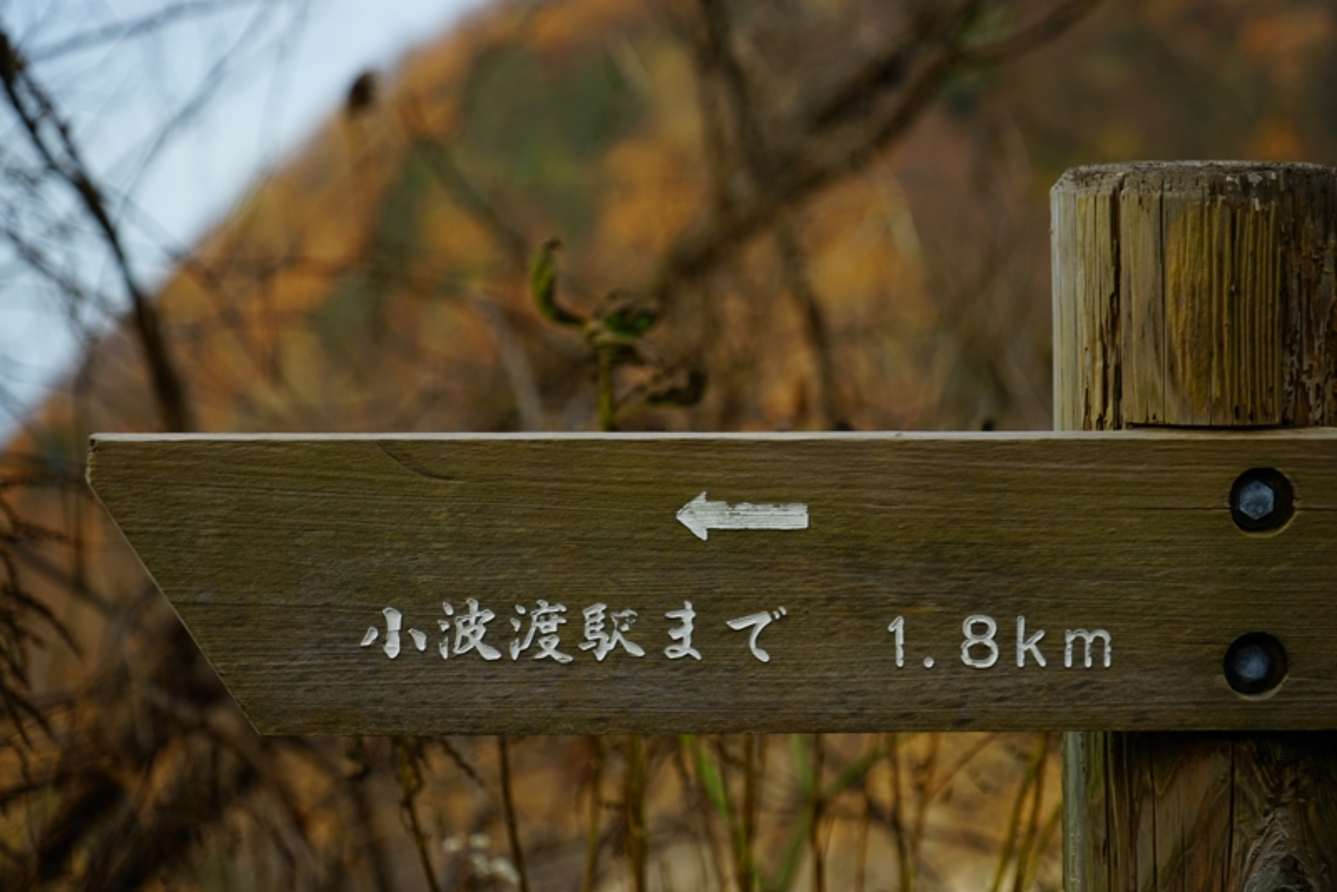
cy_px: 446
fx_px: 5833
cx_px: 668
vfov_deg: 8.7
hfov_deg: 13.1
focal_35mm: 157
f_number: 6.3
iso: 125
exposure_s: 1/160
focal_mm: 157
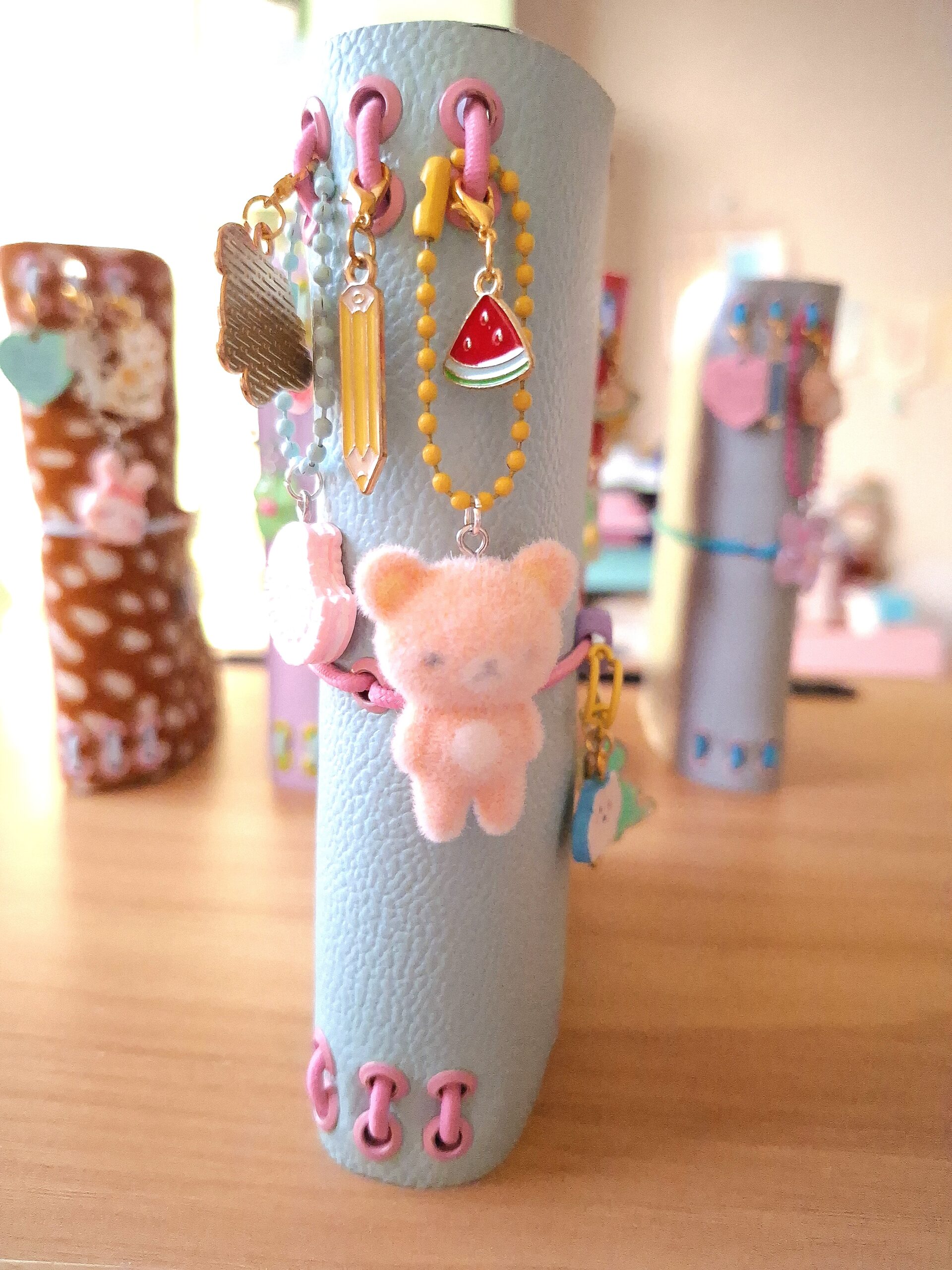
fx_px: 843
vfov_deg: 73.9
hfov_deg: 58.9
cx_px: 476
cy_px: 635
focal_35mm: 23
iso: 3200
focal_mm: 5.54
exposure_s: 1/1000
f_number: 1.8
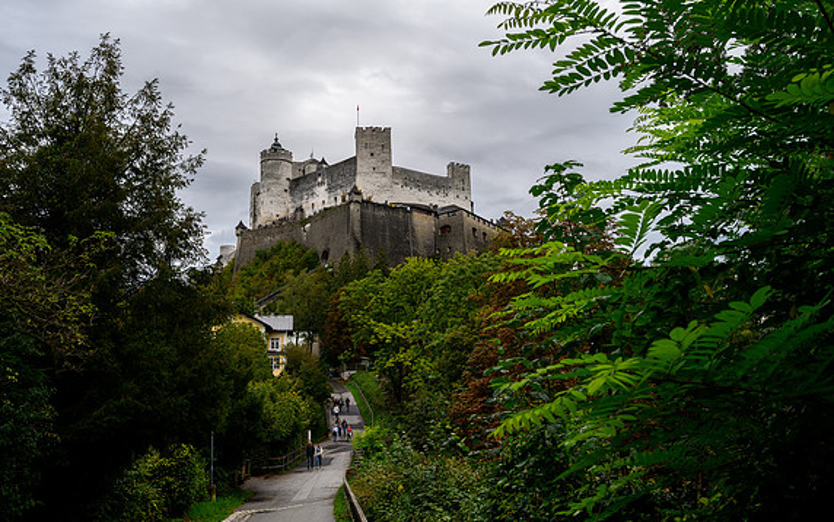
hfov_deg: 61.2
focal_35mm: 31
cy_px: 246
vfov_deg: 40.6
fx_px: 705
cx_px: 413
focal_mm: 30
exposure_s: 1/125
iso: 64
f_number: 8
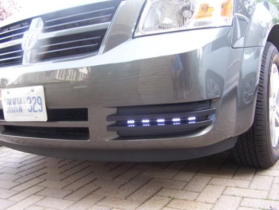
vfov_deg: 37.7
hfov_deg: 49.0
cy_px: 105
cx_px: 140
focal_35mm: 38
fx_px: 306
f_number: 2.8
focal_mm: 6.3
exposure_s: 1/60
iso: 80
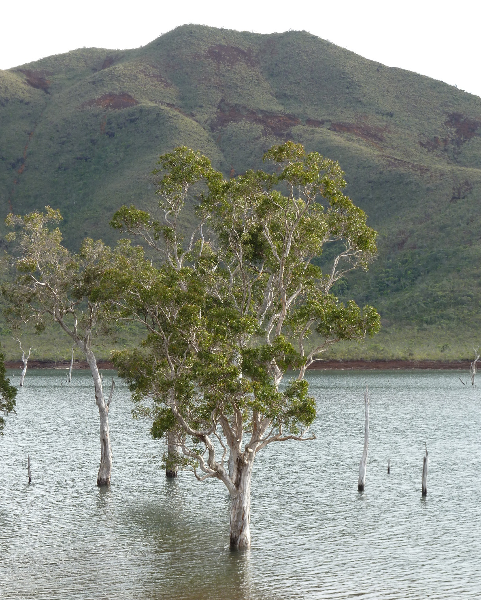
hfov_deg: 15.2
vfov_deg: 19.0
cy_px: 317
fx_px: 1797
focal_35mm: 101
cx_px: 238
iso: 80
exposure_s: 1/125
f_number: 4.3
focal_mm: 15.8
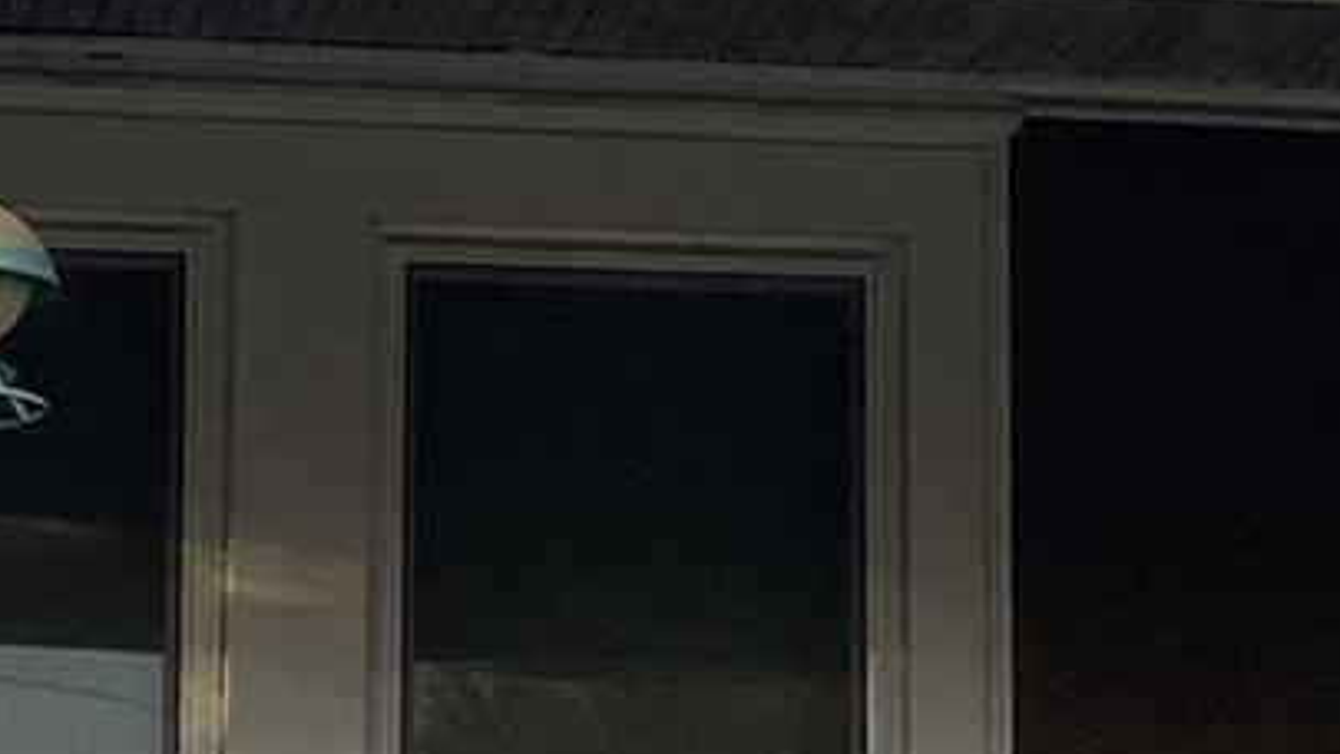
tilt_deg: +11.6
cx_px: 1578
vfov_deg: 5.7
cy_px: 354
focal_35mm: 215
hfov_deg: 9.9
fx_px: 7641
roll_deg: +1.4
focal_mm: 4.25
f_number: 1.8
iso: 25
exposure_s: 1/244
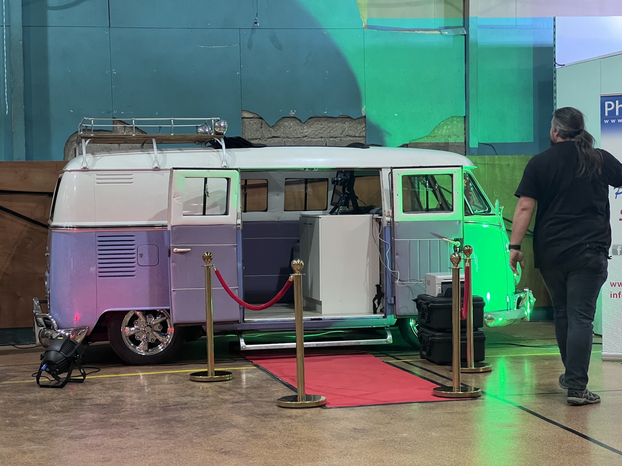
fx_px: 1384
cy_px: 233
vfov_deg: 19.1
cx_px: 311
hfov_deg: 25.3
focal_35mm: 77
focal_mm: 9
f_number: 2.8
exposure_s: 1/50
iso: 400
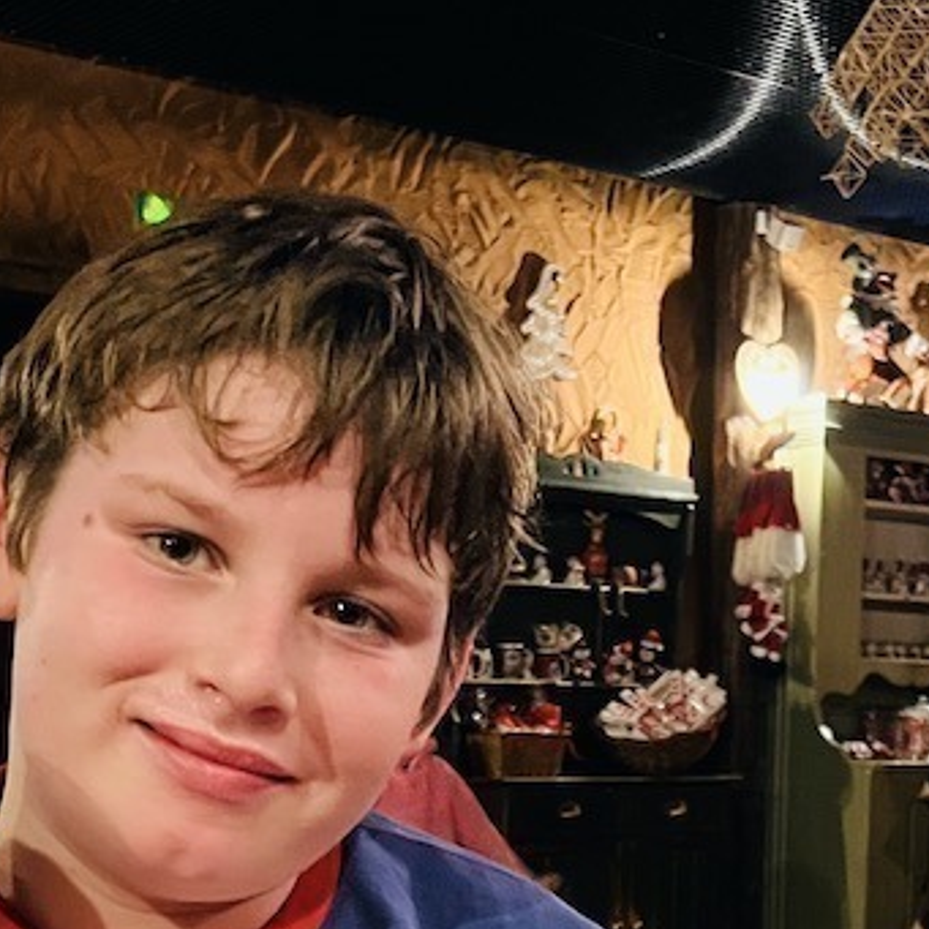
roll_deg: -0.2
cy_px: 973
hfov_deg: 24.9
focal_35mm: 69
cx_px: 578
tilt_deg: -8.2
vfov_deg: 23.7
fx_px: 2095
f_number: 1.5
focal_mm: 5.7
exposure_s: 1/25
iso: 800
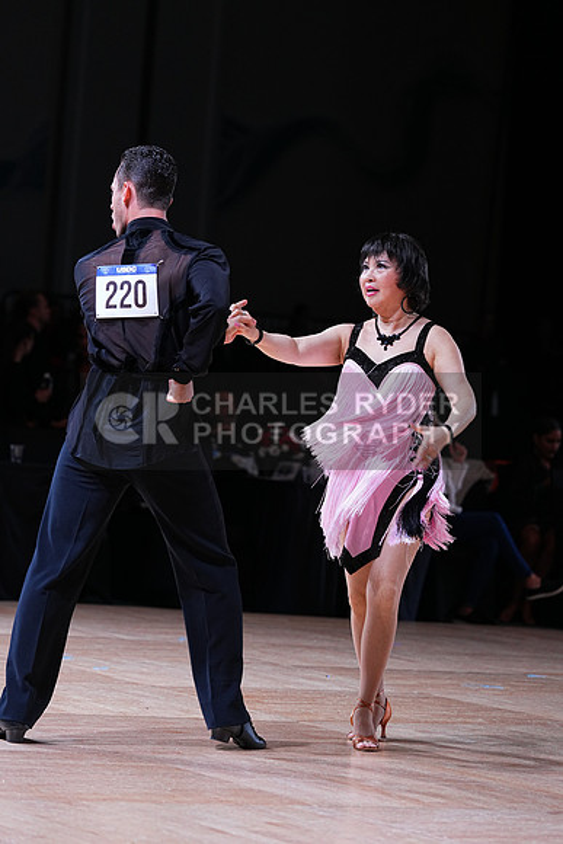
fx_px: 3165
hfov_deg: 10.2
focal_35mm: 135
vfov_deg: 15.2
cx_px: 282
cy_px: 422
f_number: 4
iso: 1250
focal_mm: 135
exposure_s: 1/400
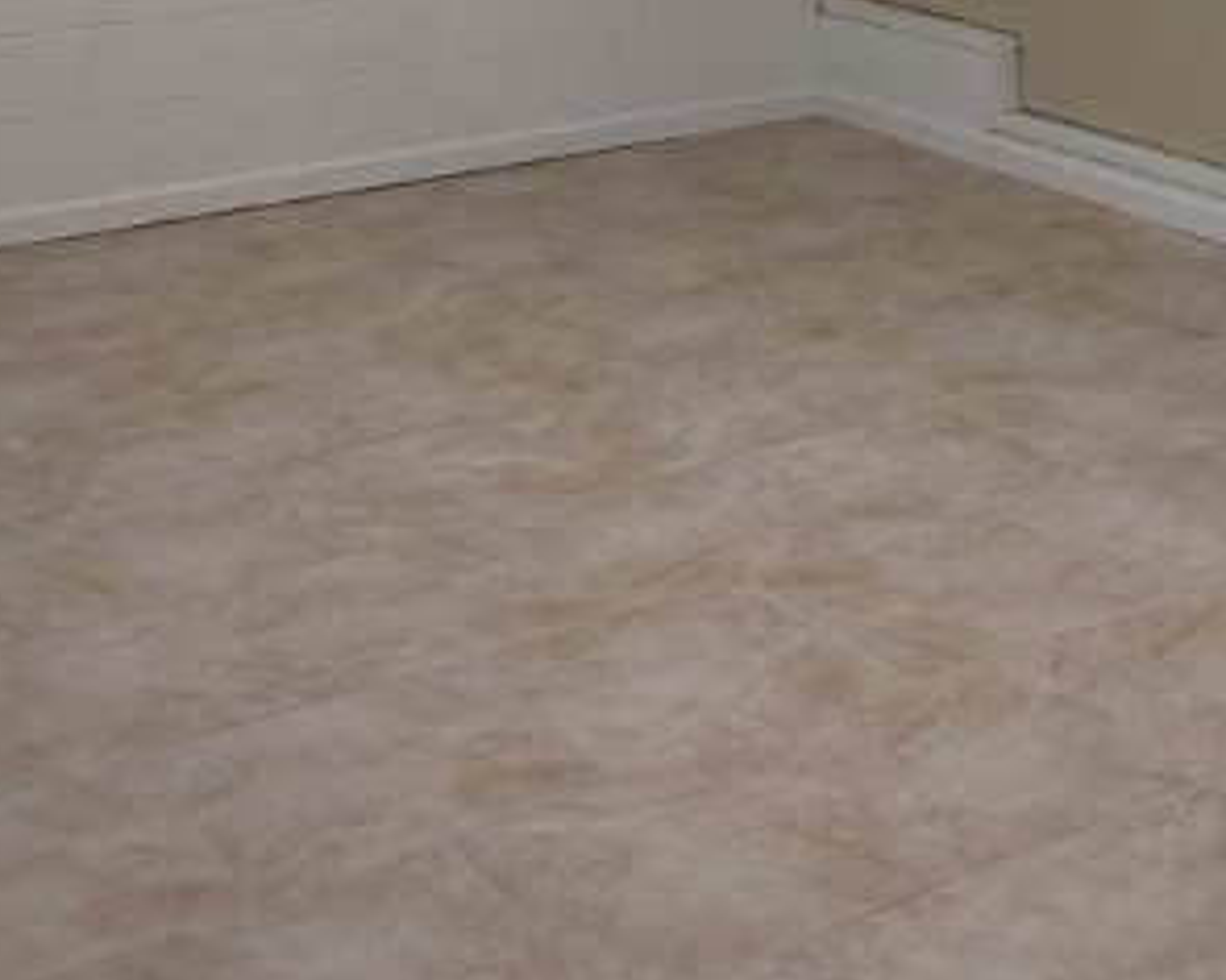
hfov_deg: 27.9
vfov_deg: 21.3
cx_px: 1031
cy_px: -237
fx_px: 2395
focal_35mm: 66
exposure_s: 1/30
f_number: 1.8
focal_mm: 5.58
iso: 100
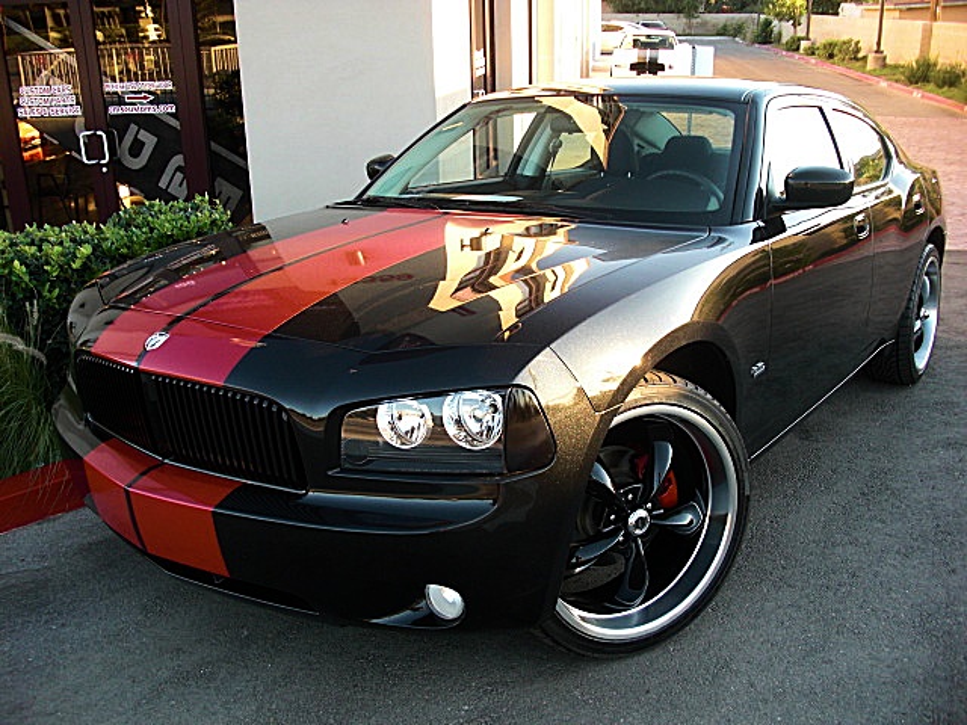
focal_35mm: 36
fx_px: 1006
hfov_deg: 51.4
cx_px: 484
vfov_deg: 39.7
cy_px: 362
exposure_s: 1/100
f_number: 2.8
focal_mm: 6.3
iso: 100
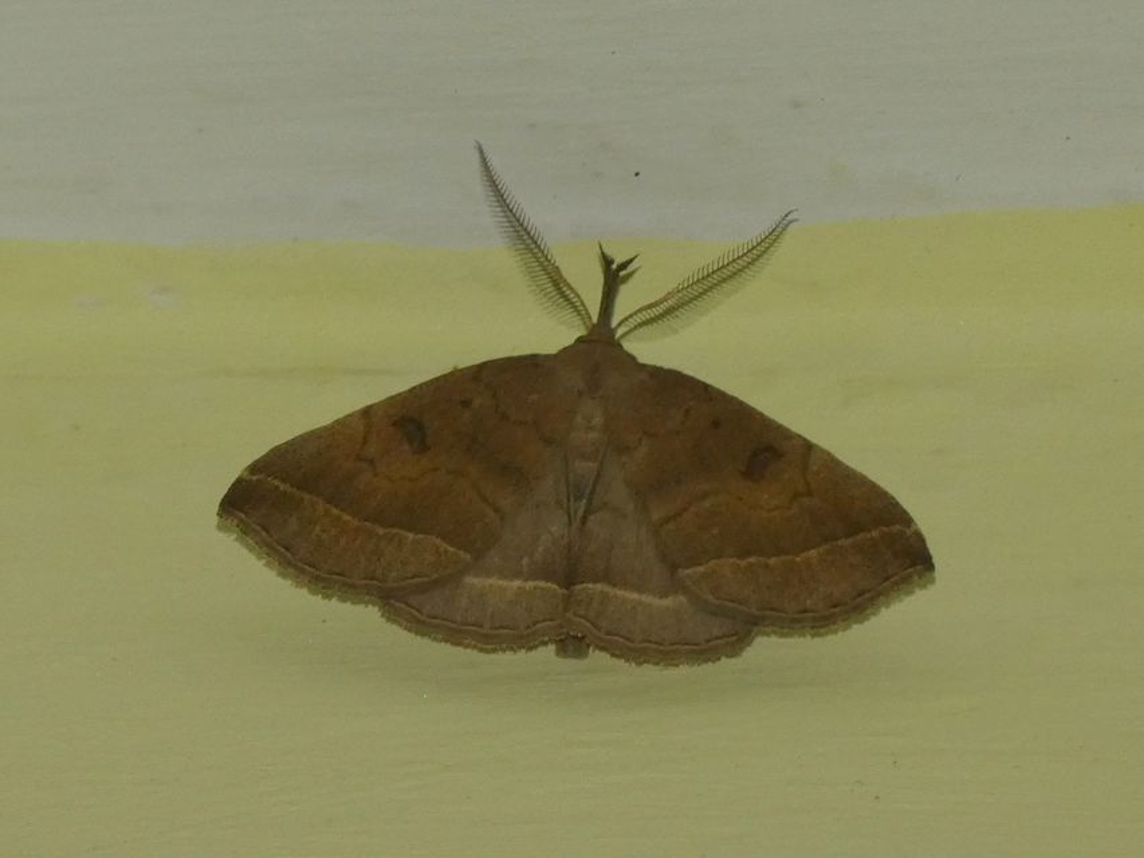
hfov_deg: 3.8
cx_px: 572
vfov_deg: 2.9
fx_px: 17022
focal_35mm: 515
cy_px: 429
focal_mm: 92.3
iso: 250
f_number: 5.6
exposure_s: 1/125
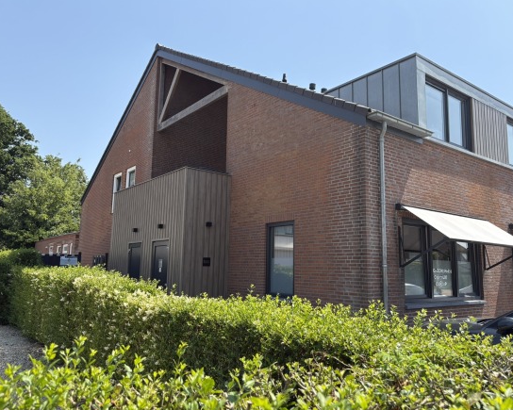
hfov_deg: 62.2
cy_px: 205
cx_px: 274
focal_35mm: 28
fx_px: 425
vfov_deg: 51.5
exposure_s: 1/2012
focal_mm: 5.96
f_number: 1.6
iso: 50
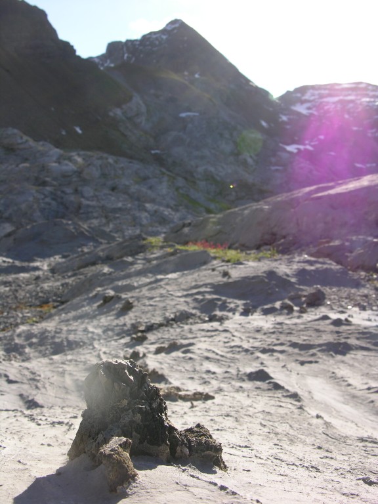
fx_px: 612
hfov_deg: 34.3
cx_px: 189
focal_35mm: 42
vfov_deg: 44.8
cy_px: 252
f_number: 5.2
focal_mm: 10.7
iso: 50
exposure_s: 1/202
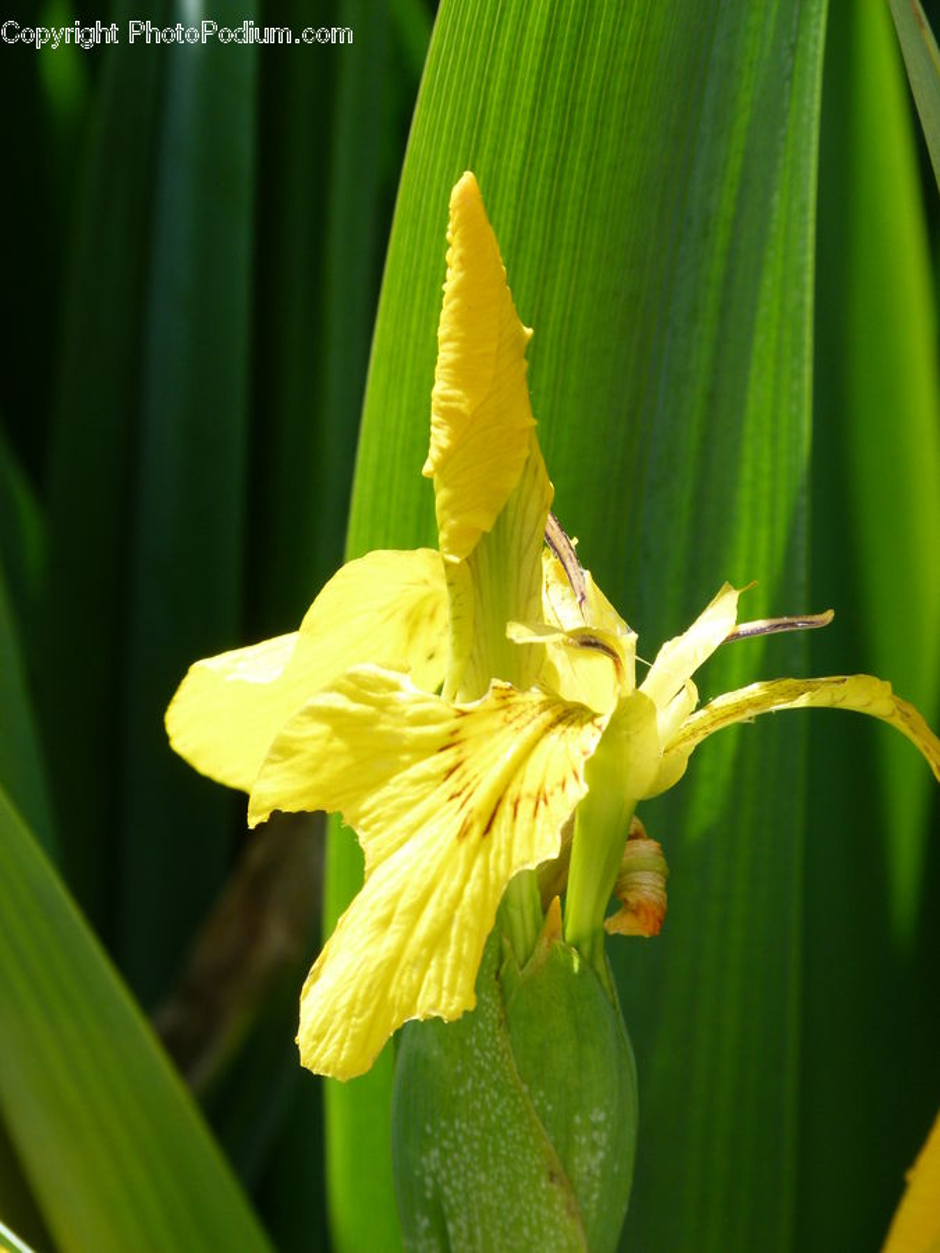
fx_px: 12238
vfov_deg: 5.9
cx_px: 470
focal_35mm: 338
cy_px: 626
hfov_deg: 4.4
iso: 100
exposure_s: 1/400
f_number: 4.1
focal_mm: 60.8
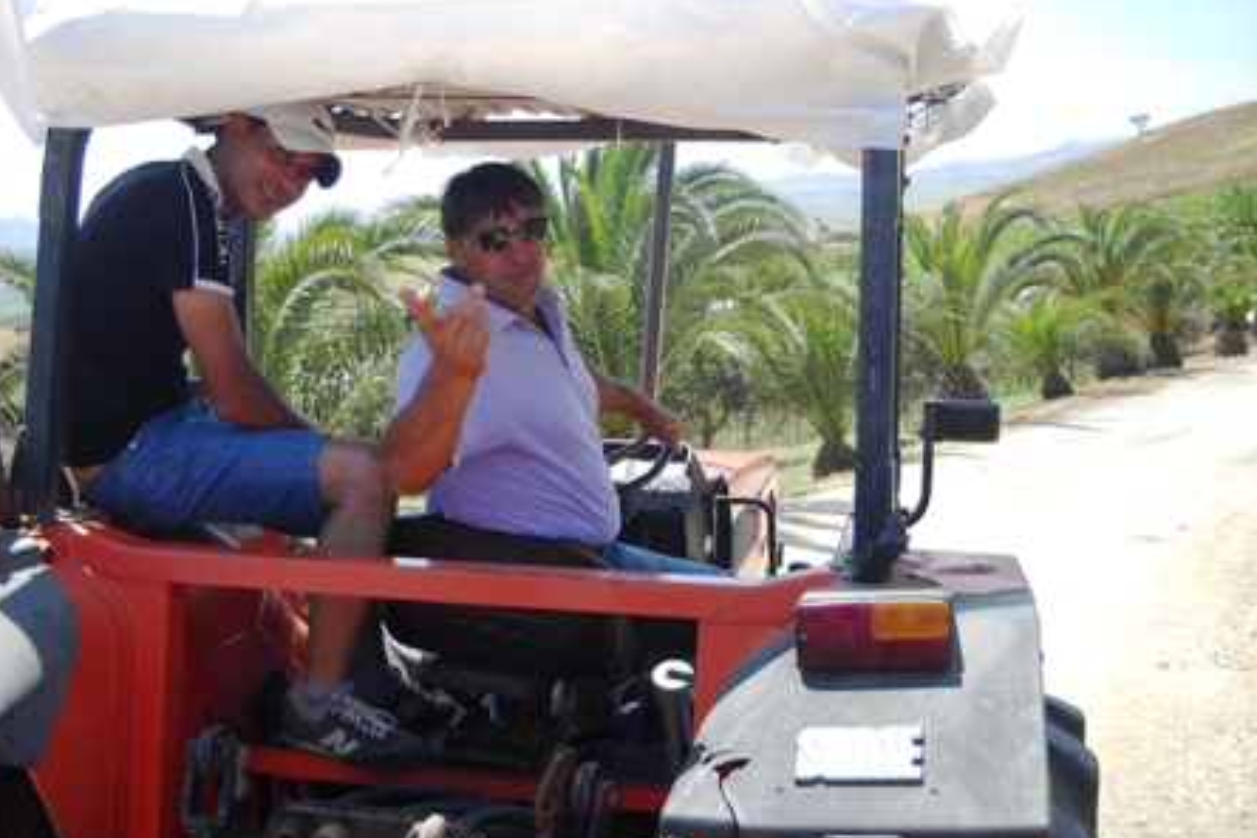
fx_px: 1501
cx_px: 626
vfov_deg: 31.2
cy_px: 399
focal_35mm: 43
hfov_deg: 45.4
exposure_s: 1/141
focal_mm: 6.72
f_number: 5.5
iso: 64
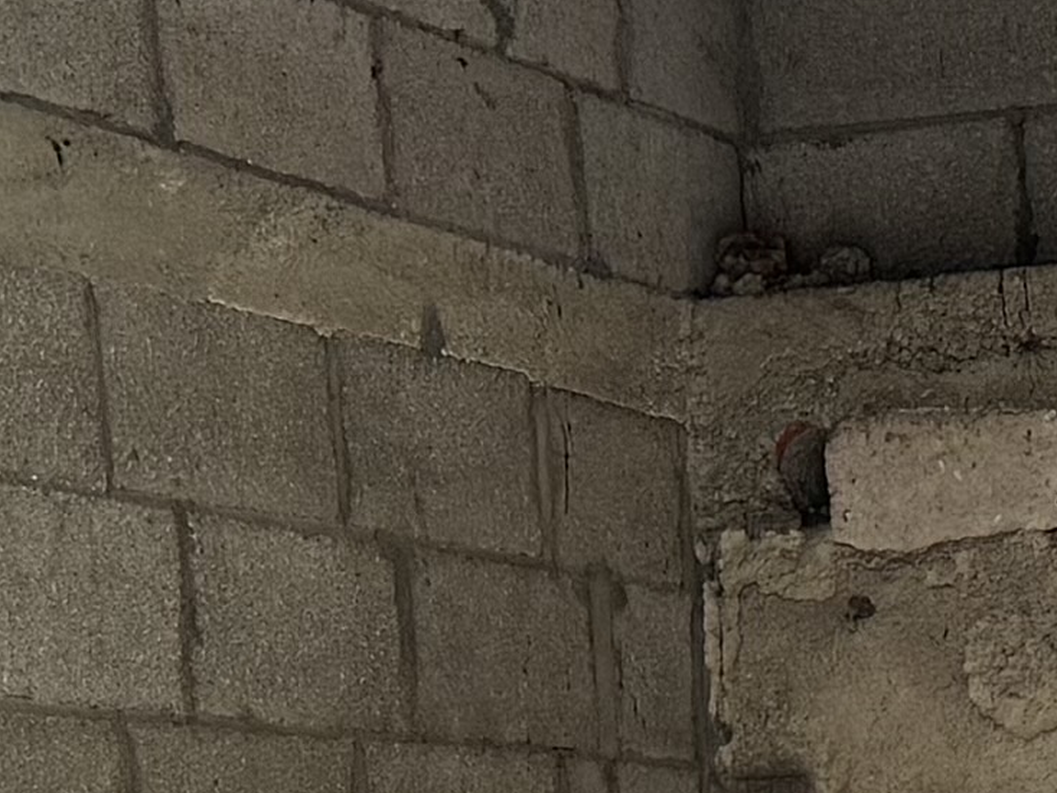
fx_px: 5711
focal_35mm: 187
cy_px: 1479
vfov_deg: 7.7
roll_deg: +3.1
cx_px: 1094
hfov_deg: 10.5
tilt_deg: -3.7
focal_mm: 6.76
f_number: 1.78
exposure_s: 1/121
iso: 160
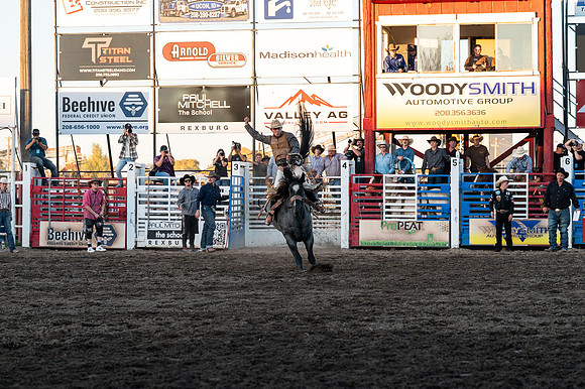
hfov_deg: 15.8
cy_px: 199
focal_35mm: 130
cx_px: 288
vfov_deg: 10.5
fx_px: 2111
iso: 640
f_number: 5
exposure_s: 1/1250
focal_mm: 115
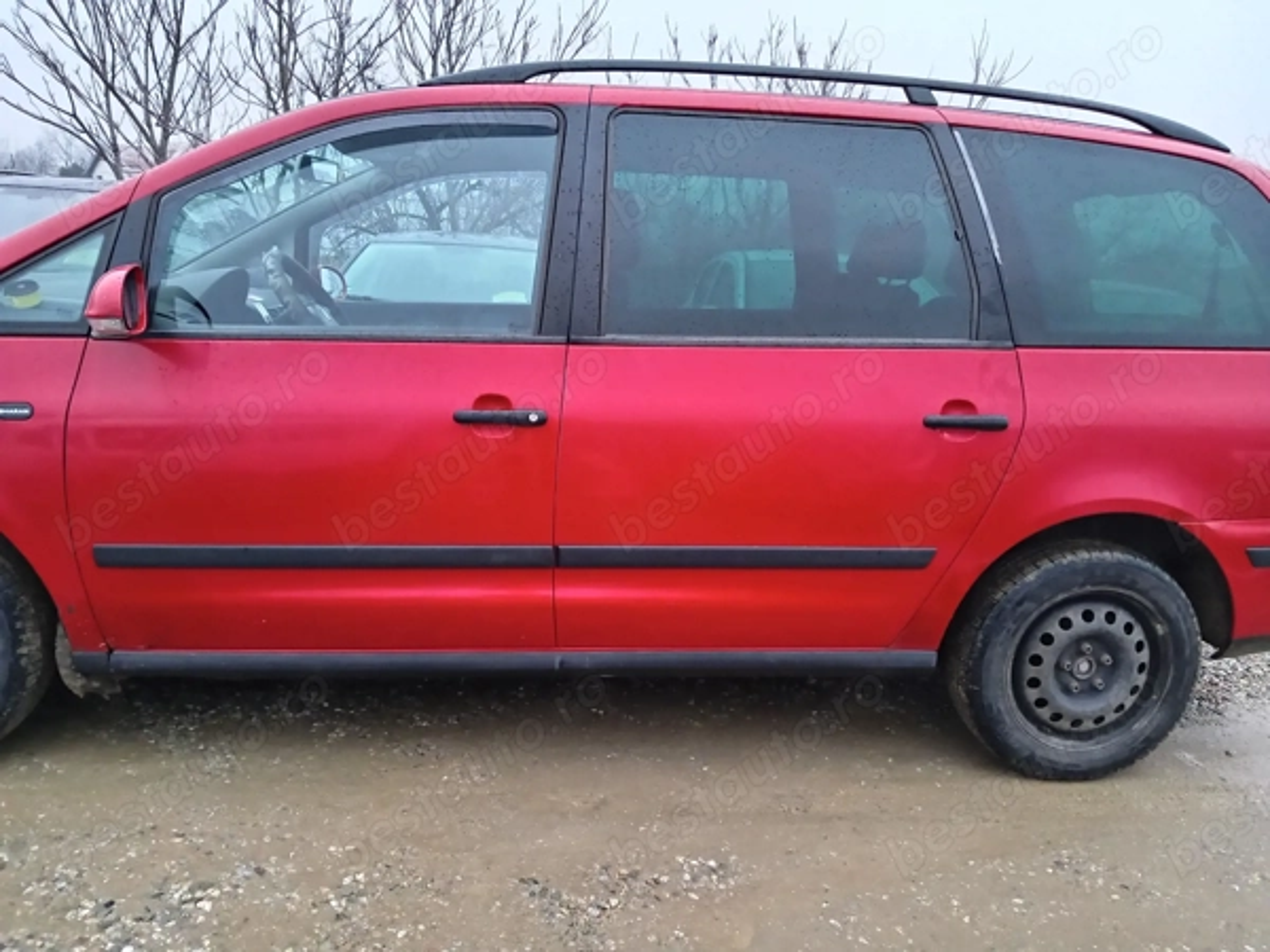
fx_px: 991
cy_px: 476
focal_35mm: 27
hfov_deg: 65.3
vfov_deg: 51.4
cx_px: 635
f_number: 1.8
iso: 1978
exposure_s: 1/100
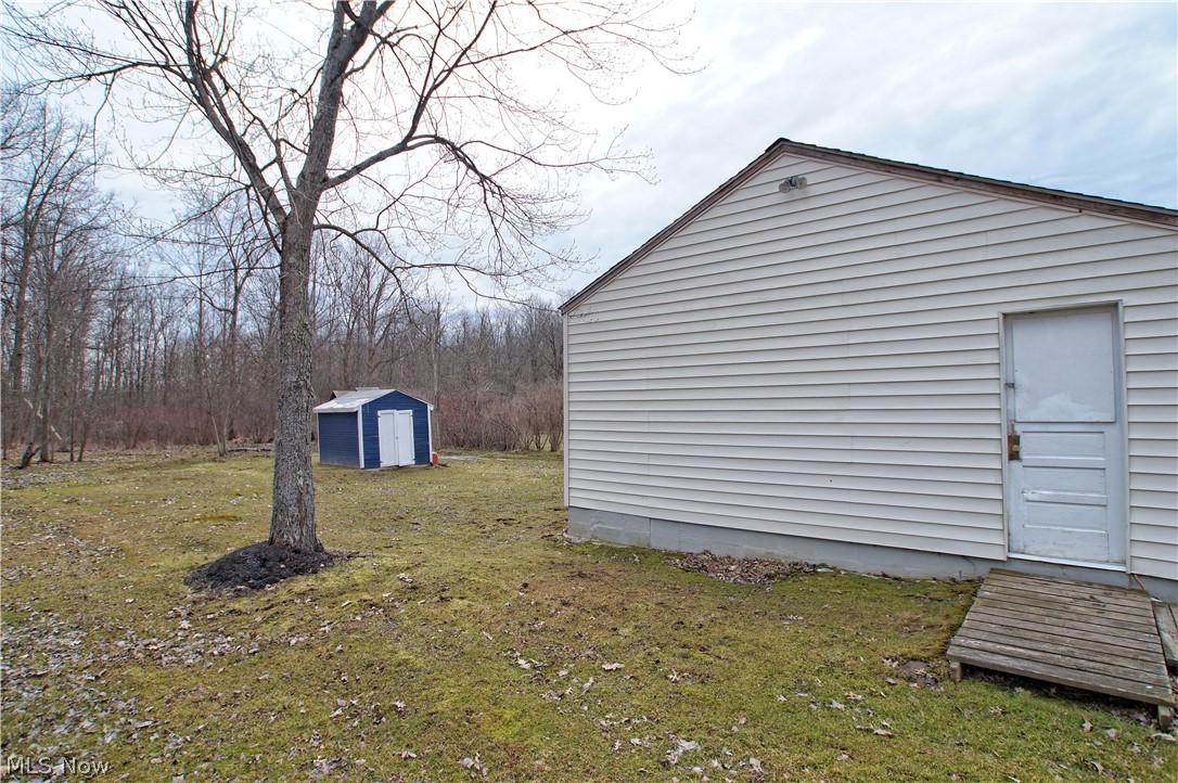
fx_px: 539
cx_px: 589
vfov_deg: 72.0
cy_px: 392
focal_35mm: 16
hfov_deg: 95.0
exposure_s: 1/500
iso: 100
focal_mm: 11
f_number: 4.5
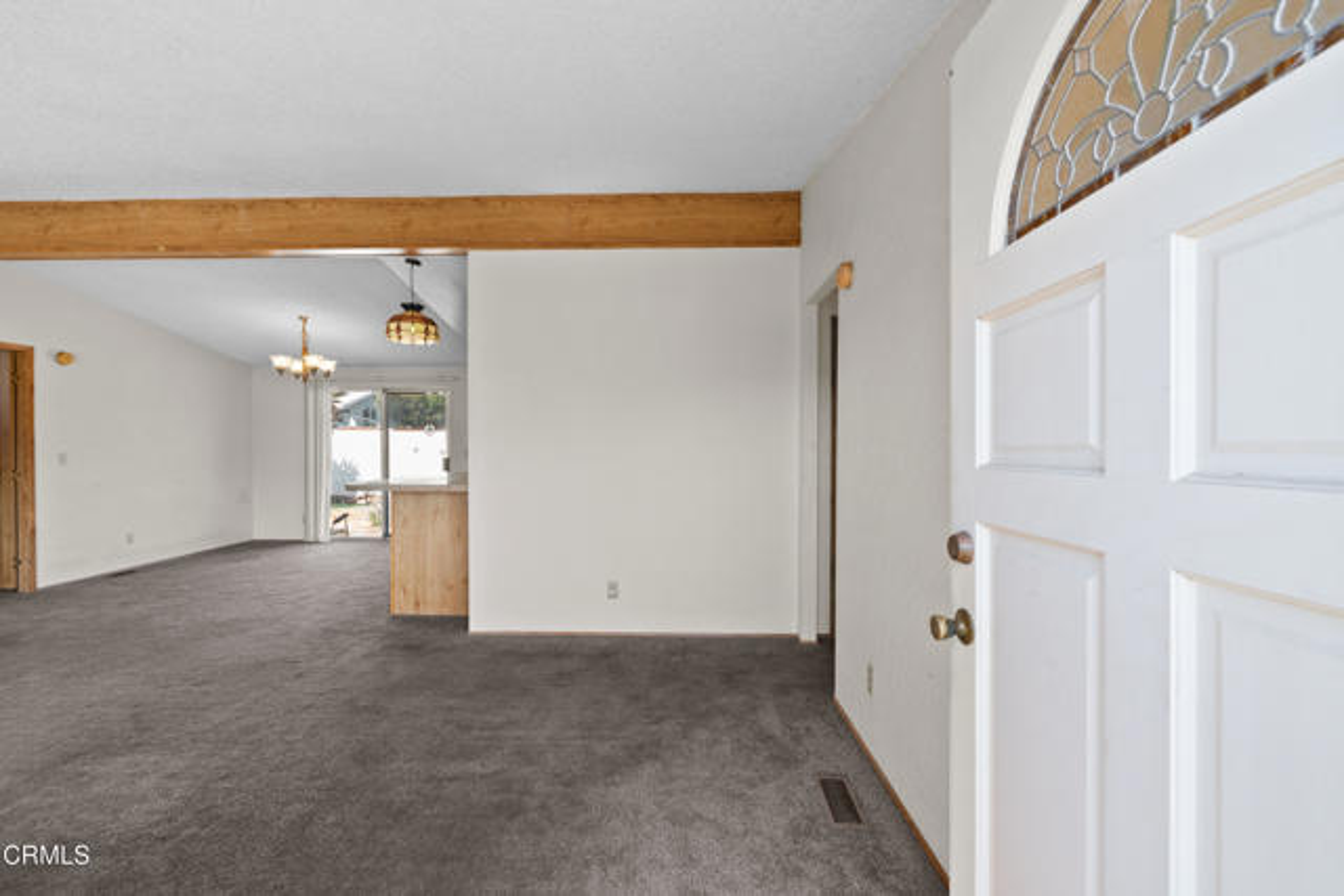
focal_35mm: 14
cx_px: 672
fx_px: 523
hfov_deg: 104.2
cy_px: 448
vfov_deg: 81.2
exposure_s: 1/2
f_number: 9
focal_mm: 14
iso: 50
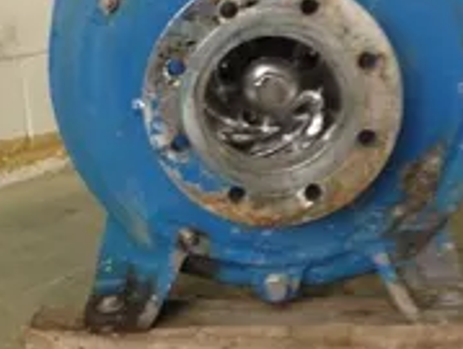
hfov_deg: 25.0
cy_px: 150
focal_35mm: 78
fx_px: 1045
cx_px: 246
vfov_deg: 19.0
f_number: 2.4
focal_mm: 4.28
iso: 125
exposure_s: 1/20
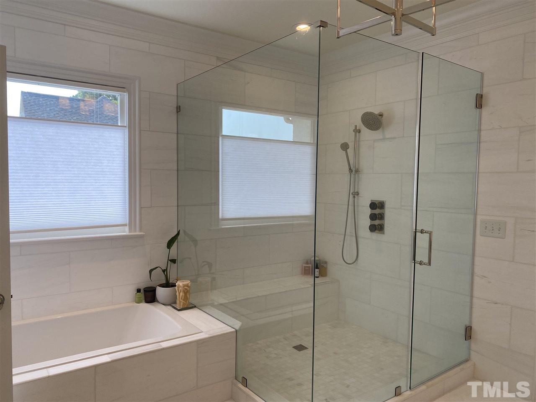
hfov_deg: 67.3
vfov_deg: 53.1
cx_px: 268
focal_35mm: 26
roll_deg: -1.2
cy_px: 201
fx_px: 403
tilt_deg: -4.0
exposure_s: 1/282
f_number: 1.8
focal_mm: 4.25
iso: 32
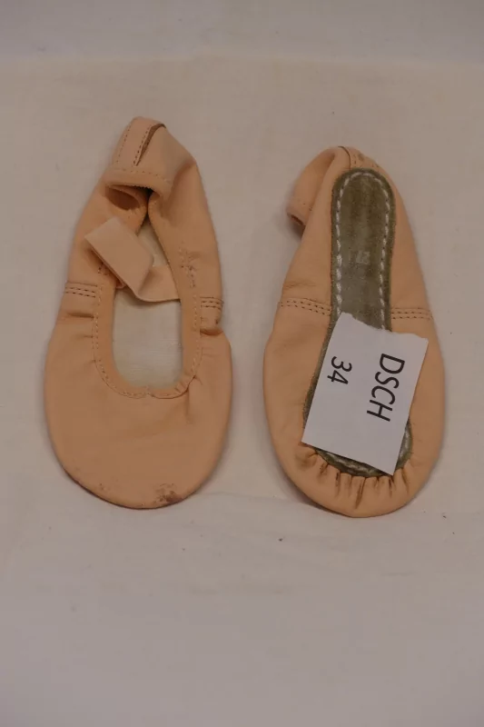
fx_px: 4257
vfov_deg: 9.8
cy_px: 364
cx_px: 242
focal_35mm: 211
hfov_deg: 6.5
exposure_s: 1/100
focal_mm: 76.94
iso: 400
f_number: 4
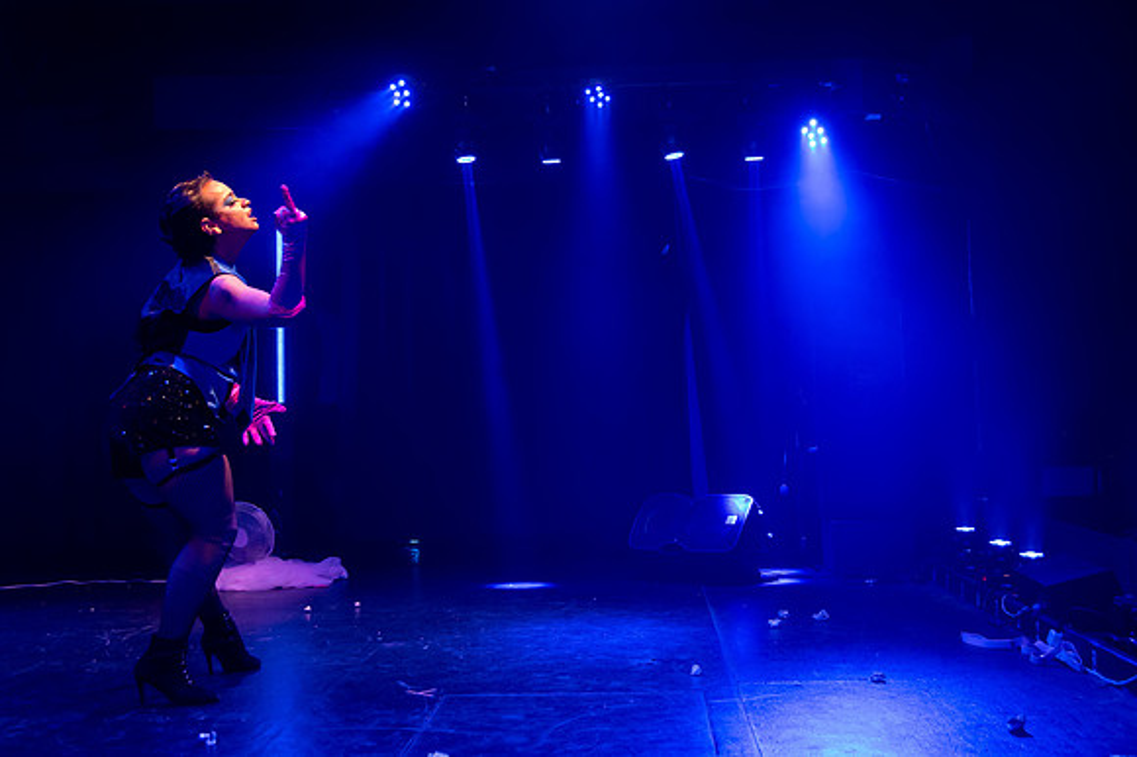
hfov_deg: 42.1
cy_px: 310
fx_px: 1478
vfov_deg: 28.7
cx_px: 569
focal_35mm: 47
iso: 3200
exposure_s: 1/125
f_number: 4
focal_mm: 35
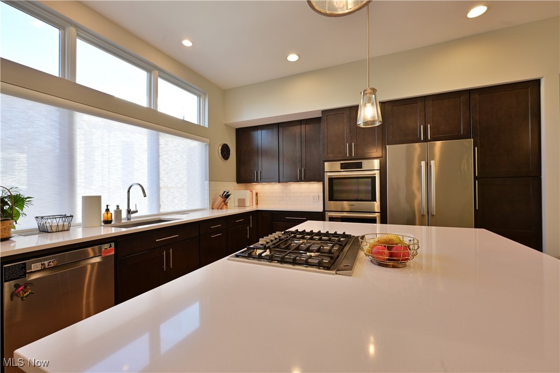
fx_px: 233
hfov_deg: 100.4
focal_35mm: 15
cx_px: 280
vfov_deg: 77.3
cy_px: 186
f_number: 9
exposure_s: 1/20
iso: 400
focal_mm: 15
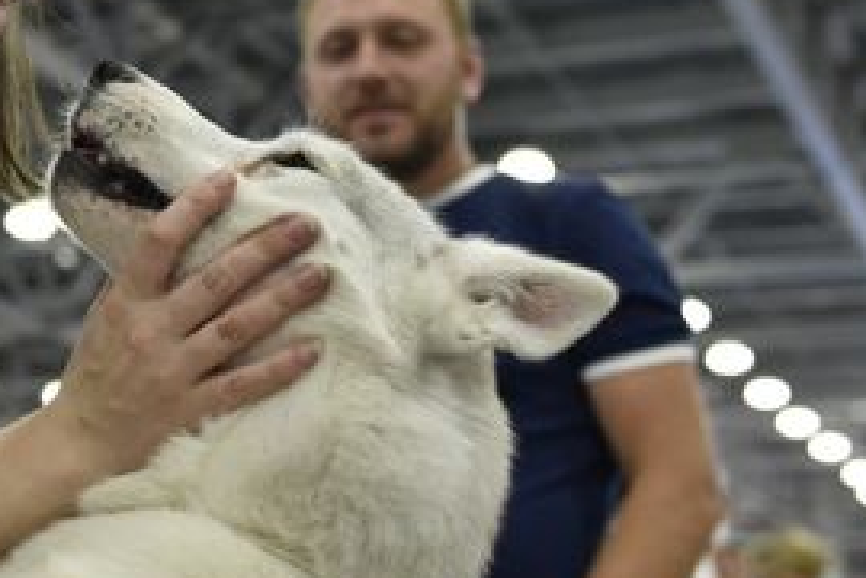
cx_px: 180
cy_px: 189
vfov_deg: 16.4
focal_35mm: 83
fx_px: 1996
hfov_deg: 24.1
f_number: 2.8
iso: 2500
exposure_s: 1/200
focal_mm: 32
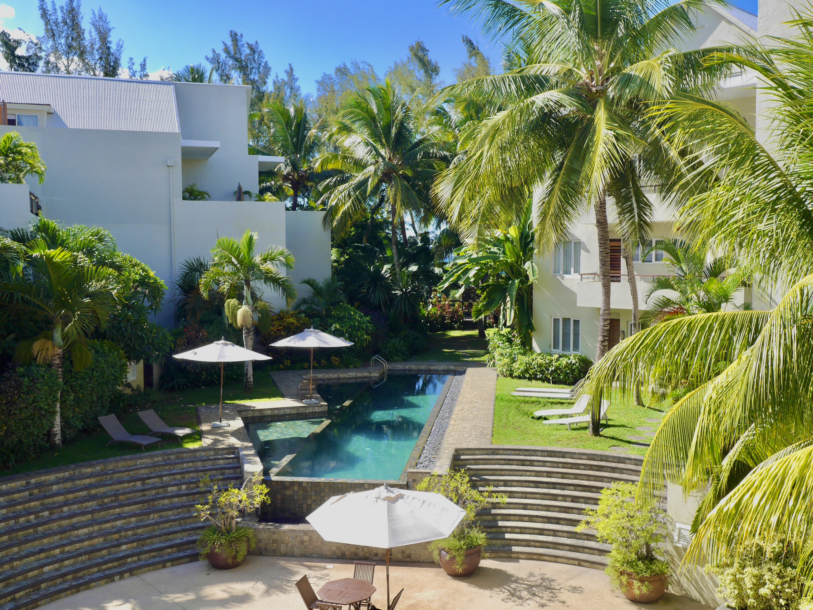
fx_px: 799
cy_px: 305
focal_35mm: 34
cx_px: 406
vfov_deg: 41.8
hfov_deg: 54.0
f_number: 8
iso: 160
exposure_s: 1/200
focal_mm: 17
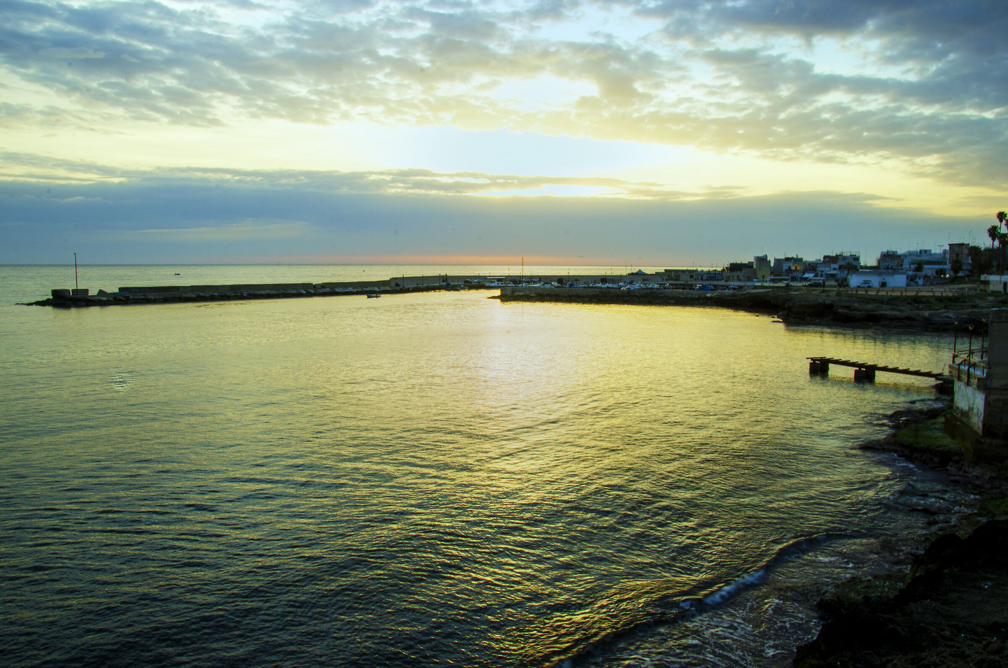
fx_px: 754
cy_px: 334
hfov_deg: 67.5
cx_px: 504
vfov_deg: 47.7
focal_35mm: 27
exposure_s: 1/13
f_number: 22
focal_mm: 18
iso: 100
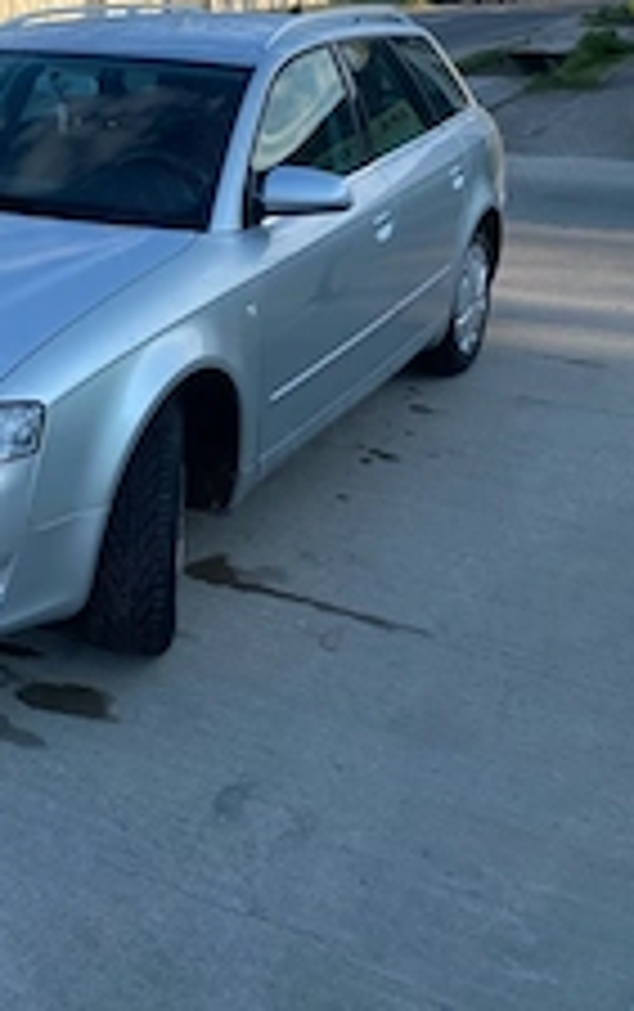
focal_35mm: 49
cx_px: -18
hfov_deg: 25.0
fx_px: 1352
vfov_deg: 39.3
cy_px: 193
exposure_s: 1/927
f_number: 1.8
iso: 32
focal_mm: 4.25
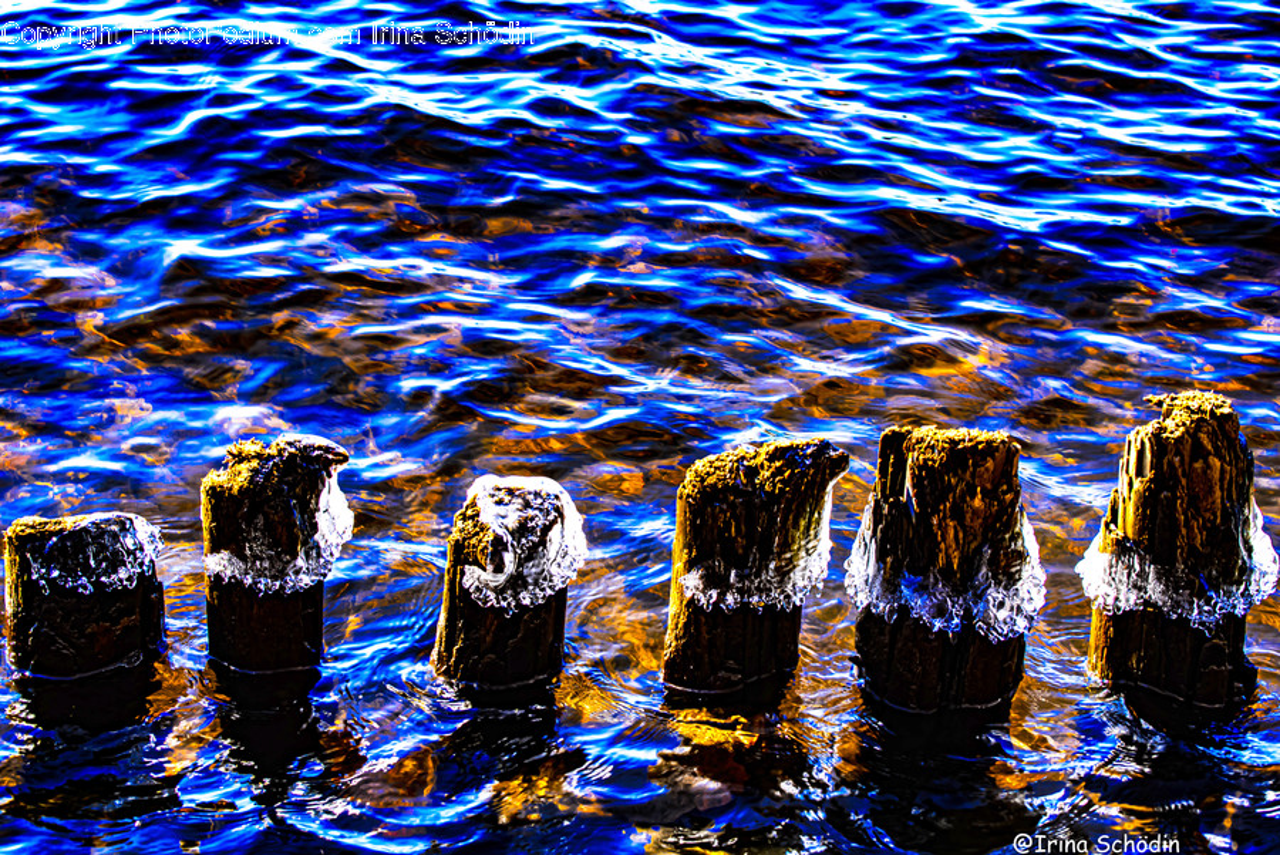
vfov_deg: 15.2
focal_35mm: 90
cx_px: 640
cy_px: 428
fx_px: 3201
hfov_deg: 22.6
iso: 100
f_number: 9
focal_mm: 90
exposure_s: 1/80
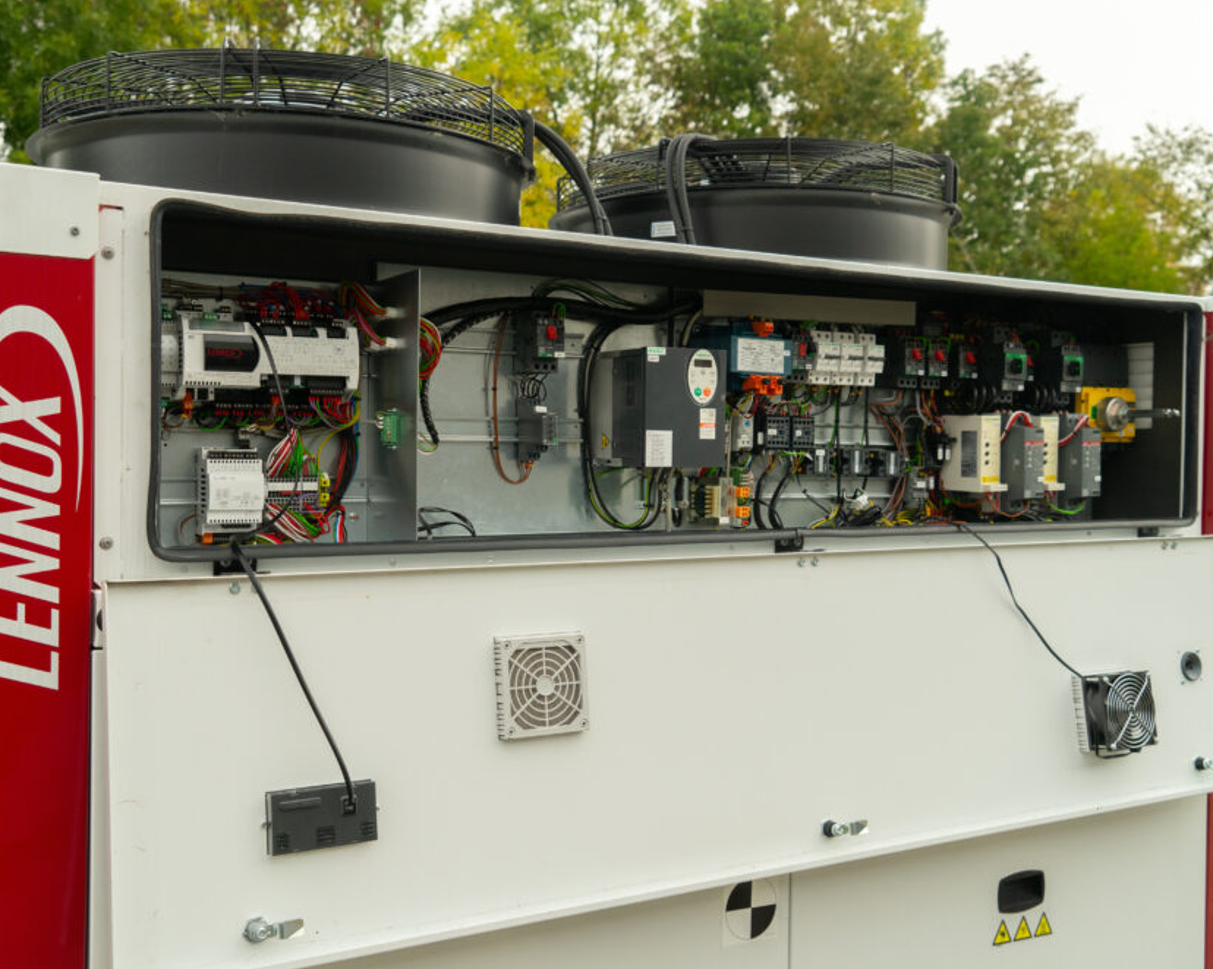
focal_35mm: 36
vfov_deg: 41.1
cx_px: 530
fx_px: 1292
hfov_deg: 50.2
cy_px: 494
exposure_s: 1/400
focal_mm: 31
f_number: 5
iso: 640
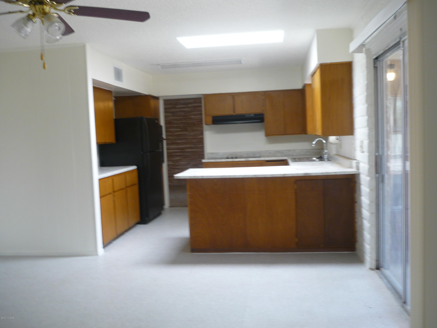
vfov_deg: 42.9
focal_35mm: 33
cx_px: 218
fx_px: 417
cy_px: 164
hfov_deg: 55.4
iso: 125
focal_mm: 5.5
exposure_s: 1/30
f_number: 2.8
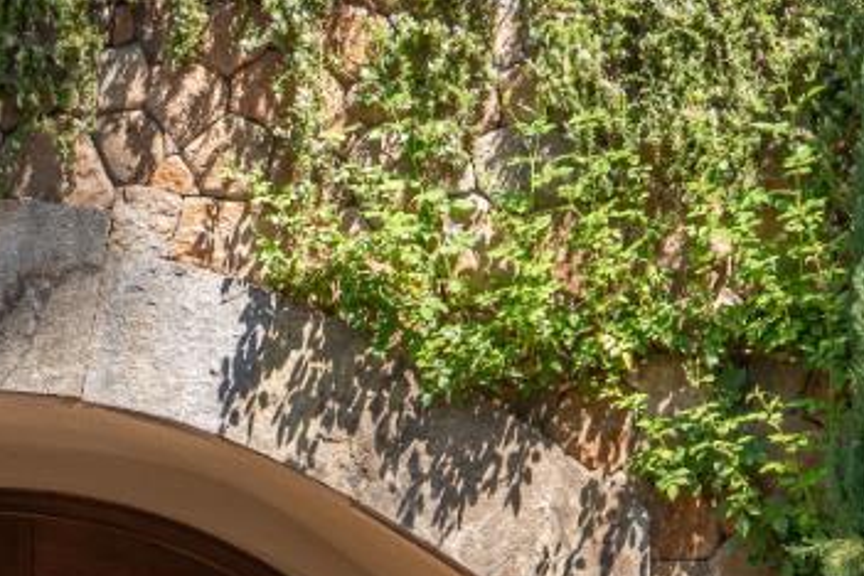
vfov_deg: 4.6
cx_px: -27
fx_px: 7175
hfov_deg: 6.9
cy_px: 930
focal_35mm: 299
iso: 100
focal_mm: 70
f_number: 9
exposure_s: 1/400
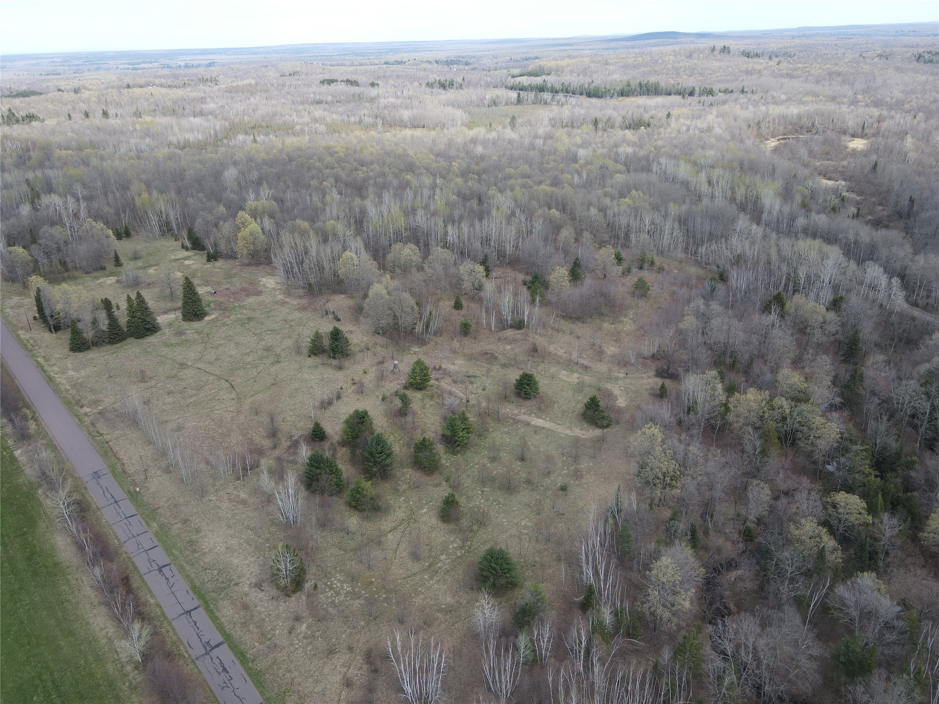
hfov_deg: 71.6
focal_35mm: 24
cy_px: 352
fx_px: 651
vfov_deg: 56.8
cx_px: 470
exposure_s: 1/250
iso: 100
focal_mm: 4.5
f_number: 2.8
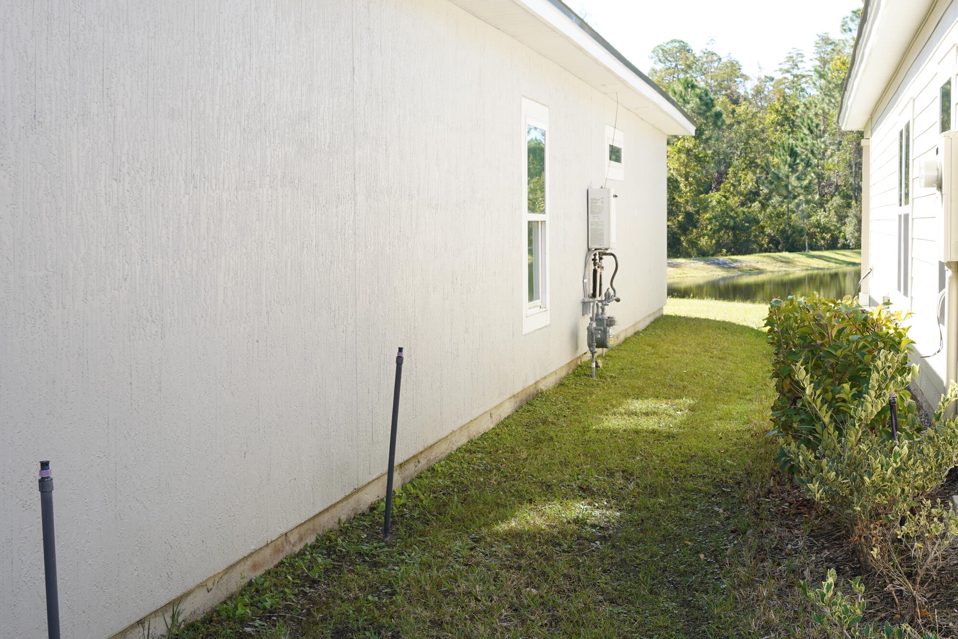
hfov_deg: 37.0
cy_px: 335
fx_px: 1410
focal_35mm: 53
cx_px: 659
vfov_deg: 25.5
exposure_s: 1/60
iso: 160
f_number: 9
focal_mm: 35
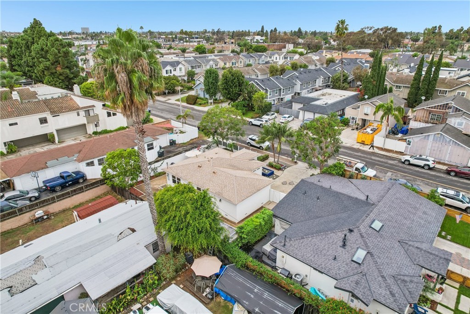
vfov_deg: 57.2
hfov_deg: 78.6
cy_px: 157
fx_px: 287
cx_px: 235
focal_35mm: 22
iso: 130
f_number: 2.8
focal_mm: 8.4
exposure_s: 1/1250
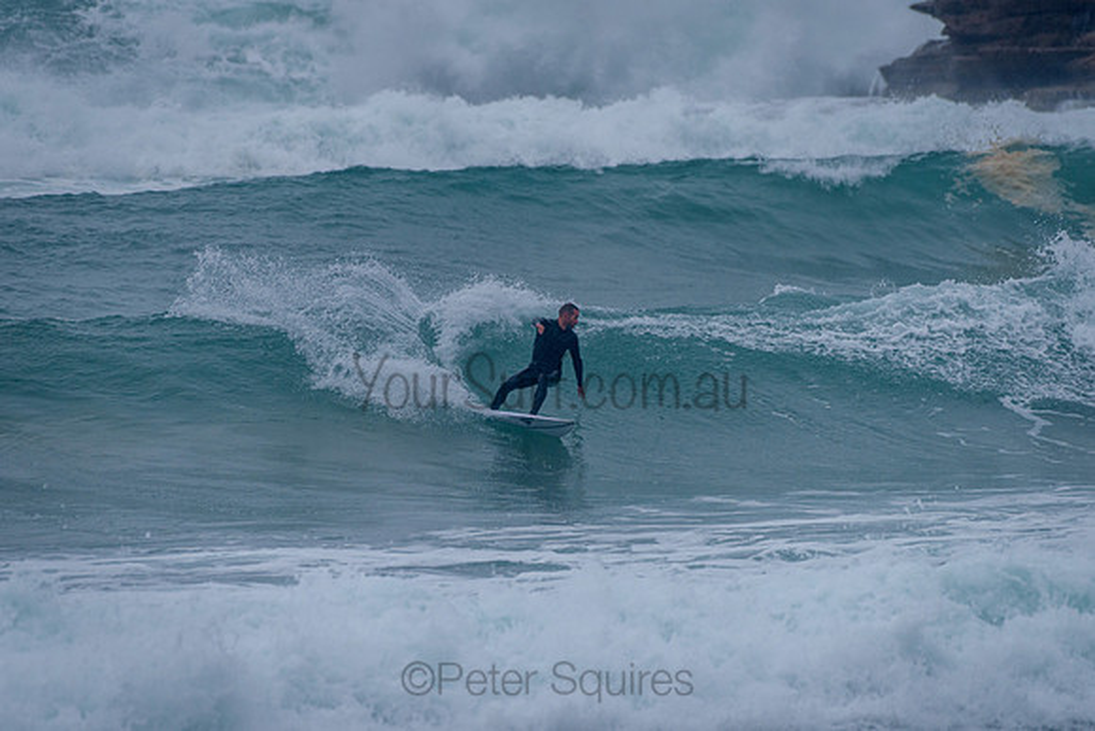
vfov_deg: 2.2
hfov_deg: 3.4
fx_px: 18634
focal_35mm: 613
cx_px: 548
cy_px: 366
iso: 360
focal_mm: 500
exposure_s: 1/2000
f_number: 5.6
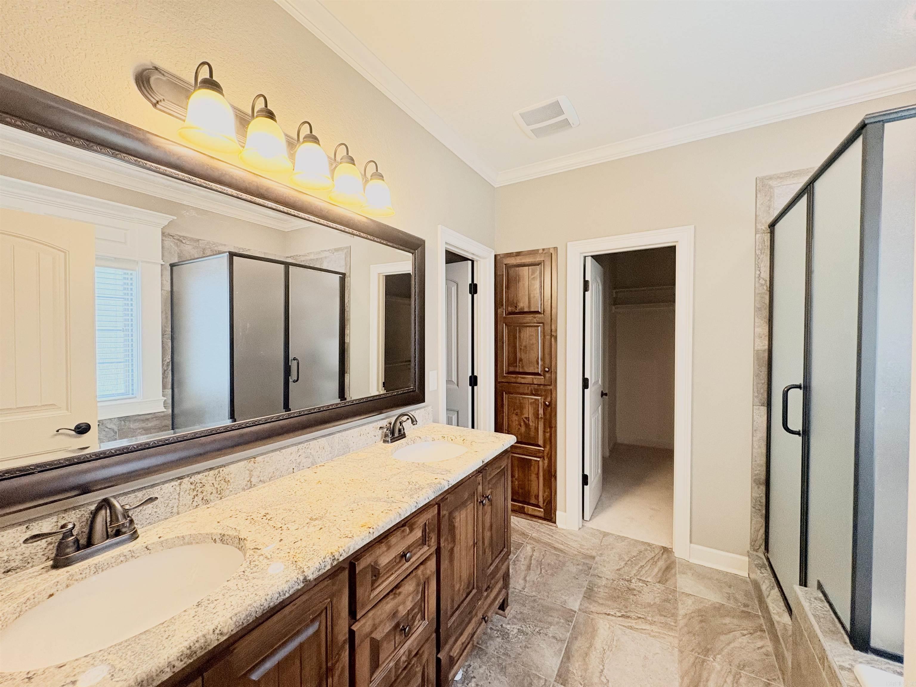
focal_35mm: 14
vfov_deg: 85.7
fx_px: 370
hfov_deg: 102.1
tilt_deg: -0.5
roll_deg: +0.8
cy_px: 344
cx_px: 458
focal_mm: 2.22
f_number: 2.2
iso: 400
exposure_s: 1/60
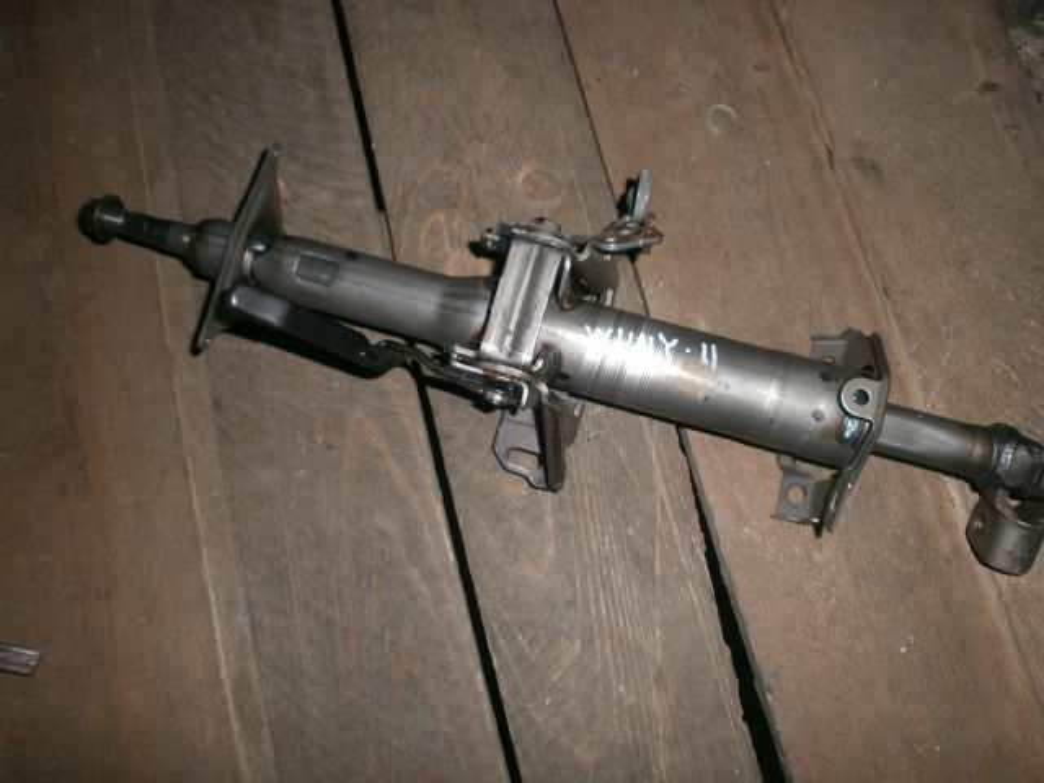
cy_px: 392
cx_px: 522
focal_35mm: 27
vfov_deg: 51.4
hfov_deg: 65.3
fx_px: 814
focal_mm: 4.8
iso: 125
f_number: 2.9
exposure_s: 1/30
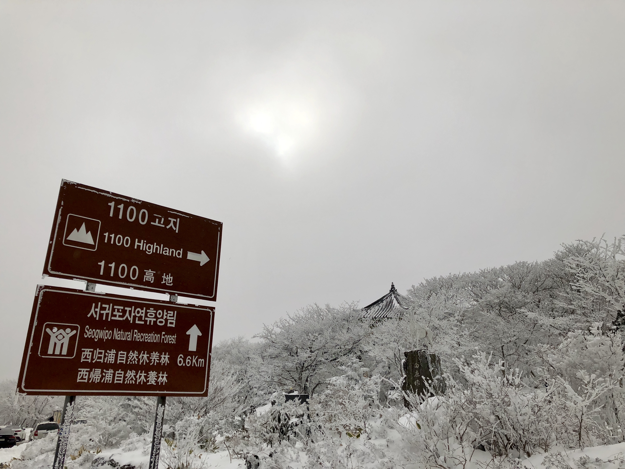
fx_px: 506
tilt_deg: +19.7
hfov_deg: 63.4
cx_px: 312
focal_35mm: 28
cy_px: 234
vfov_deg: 49.7
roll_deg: -1.1
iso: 20
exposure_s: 1/4367
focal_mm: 3.99
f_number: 1.8
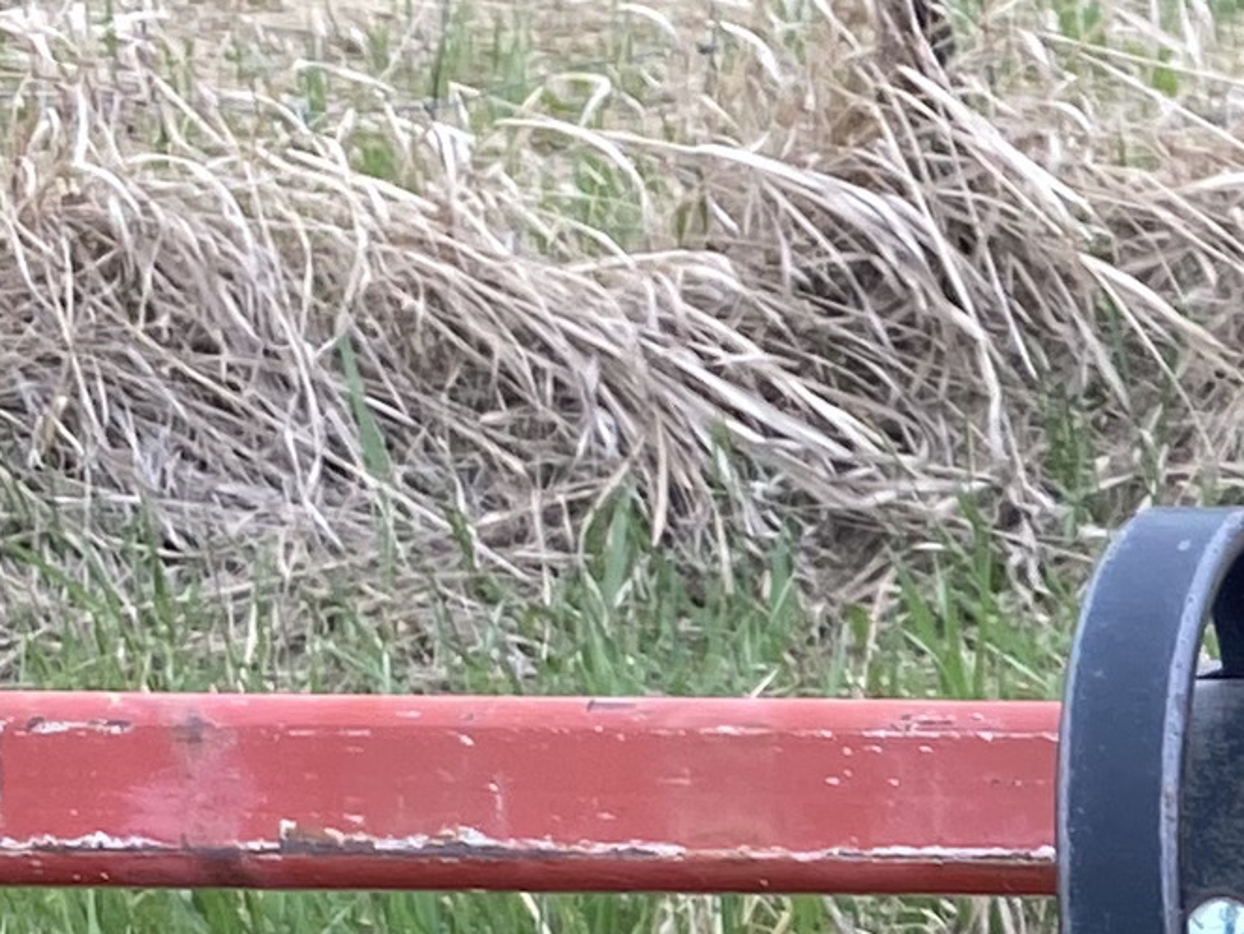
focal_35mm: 158
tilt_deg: -32.9
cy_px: 1778
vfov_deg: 8.9
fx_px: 5681
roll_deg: -0.2
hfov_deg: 10.7
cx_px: 2978
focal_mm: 4.25
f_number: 1.8
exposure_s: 1/554
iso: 32
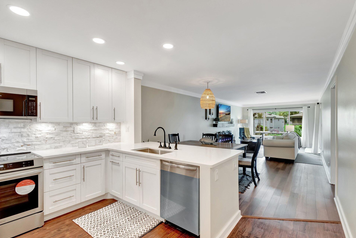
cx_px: 188
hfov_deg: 96.6
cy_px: 124
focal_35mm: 16
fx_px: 158
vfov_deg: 73.7
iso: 1100
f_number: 8
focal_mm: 10
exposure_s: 1/15
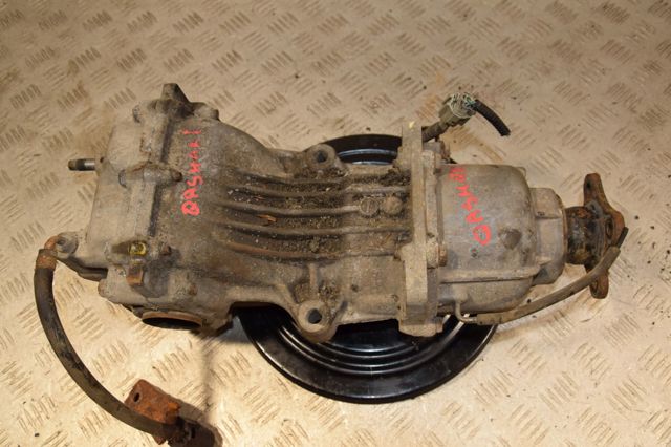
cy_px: 224
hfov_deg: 59.5
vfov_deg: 41.7
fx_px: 587
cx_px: 336
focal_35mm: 32
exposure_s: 1/200
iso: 800
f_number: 6.3
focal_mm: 21
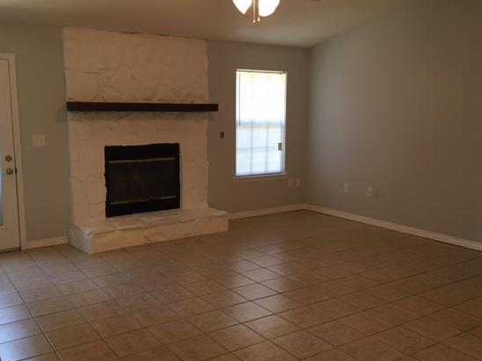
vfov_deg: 41.8
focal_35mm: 34
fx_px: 473
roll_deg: +1.3
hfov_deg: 53.9
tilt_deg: -6.9
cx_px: 218
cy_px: 182
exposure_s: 1/30
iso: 64
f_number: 2.2
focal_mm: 4.15
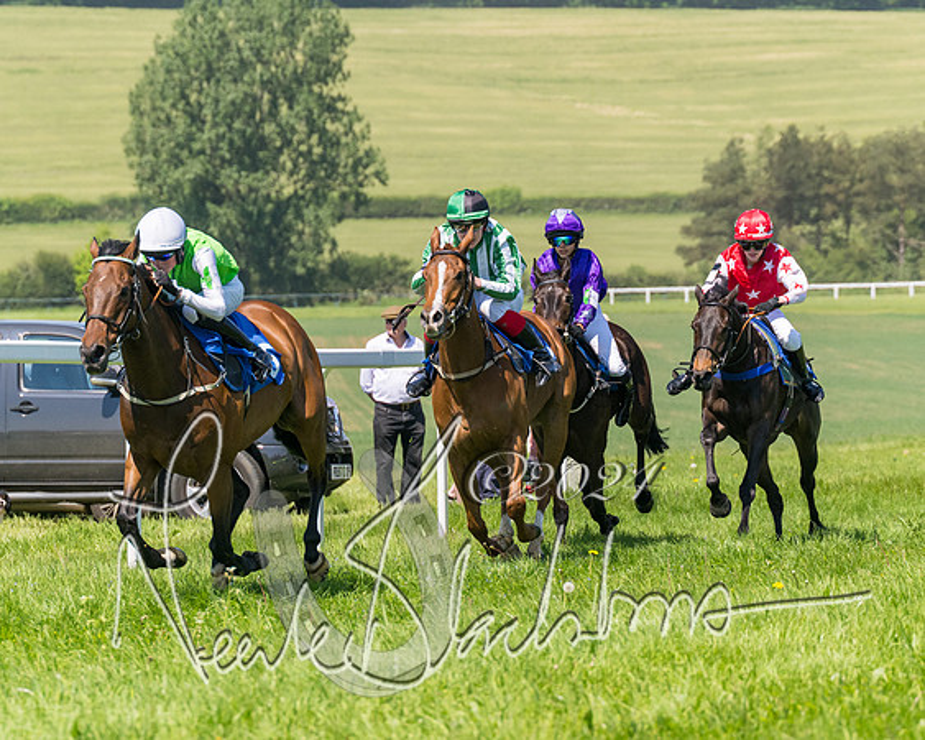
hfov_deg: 7.7
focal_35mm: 252
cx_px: 500
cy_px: 353
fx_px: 6883
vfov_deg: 6.1
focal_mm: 140
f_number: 5
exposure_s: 1/2500
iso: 400
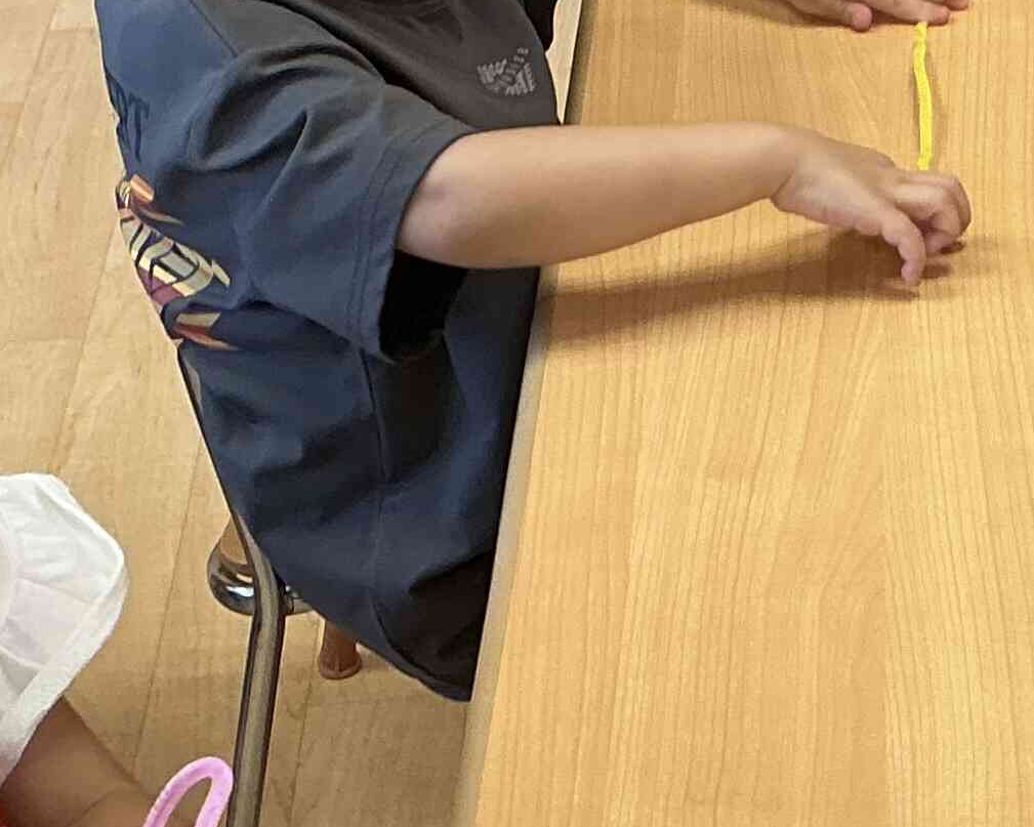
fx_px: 2876
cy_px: 506
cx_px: 1019
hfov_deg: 19.8
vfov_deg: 16.3
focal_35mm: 94
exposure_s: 1/120
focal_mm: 3
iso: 50
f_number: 1.8
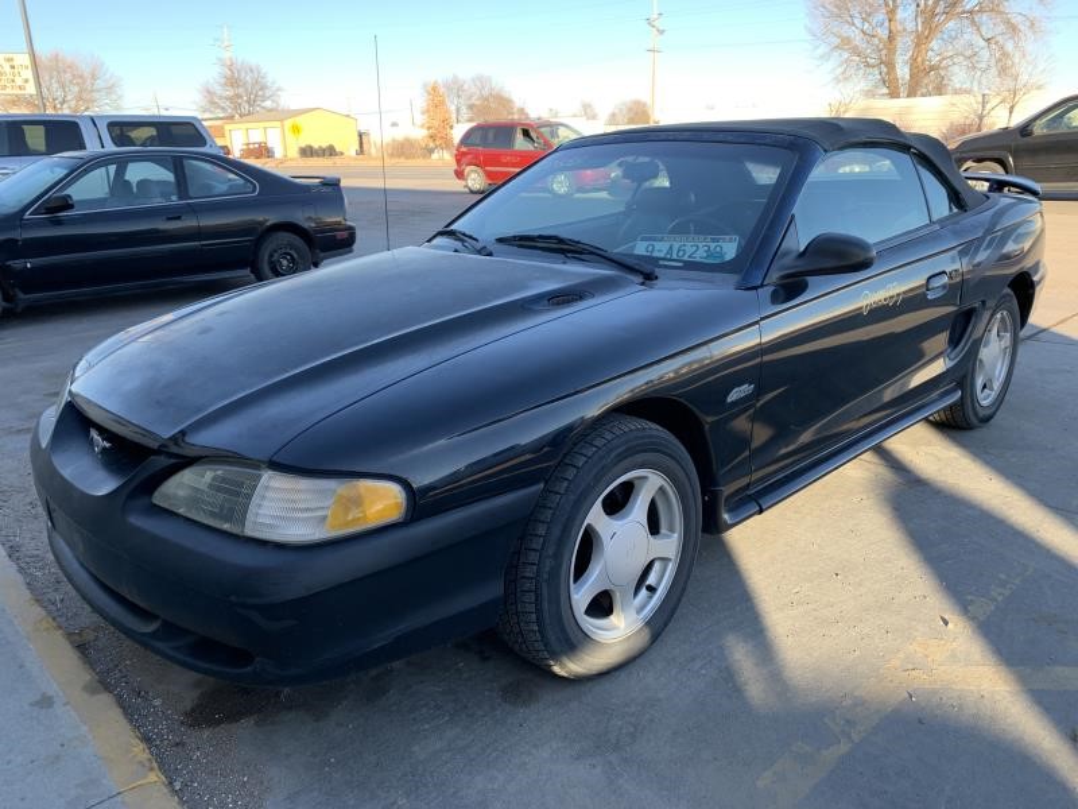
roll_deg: +2.1
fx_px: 810
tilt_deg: -19.4
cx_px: 539
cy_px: 404
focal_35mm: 26
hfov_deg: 67.3
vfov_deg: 53.1
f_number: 1.8
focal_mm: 4.25
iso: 25
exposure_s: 1/200
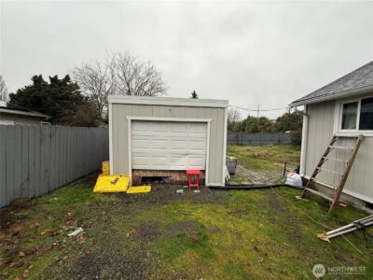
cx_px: 186
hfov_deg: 102.1
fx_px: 151
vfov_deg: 85.7
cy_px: 140
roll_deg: -2.7
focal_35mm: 14
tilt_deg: -2.3
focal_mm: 2.22
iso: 50
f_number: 2.2
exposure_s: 1/246
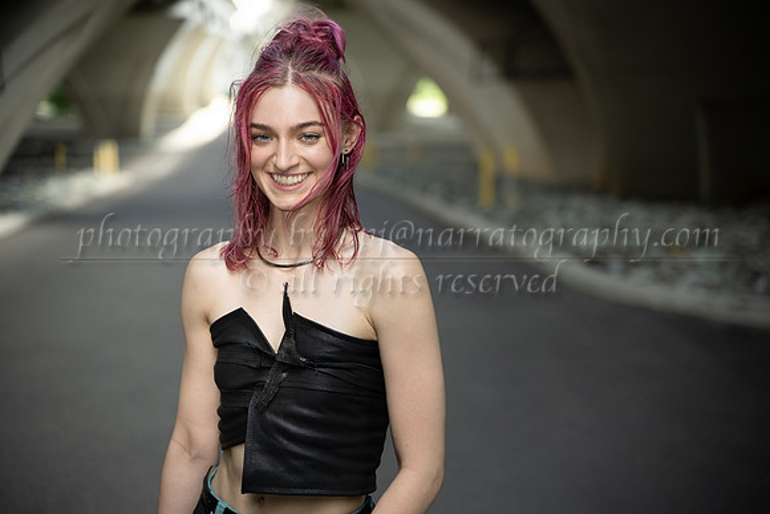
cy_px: 257
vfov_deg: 18.2
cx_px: 385
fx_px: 1604
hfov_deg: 27.0
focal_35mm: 75
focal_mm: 75
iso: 400
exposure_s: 1/500
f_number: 2.8
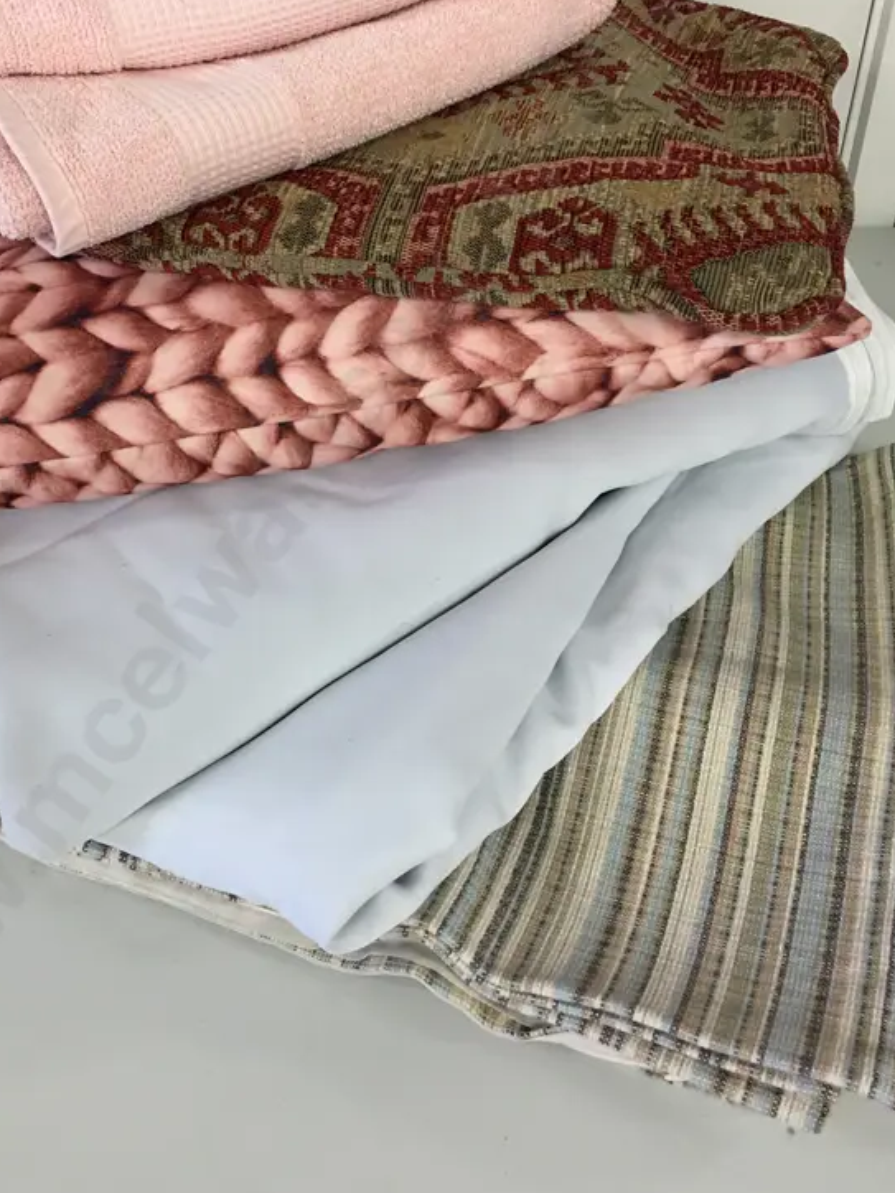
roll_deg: +0.4
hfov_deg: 35.0
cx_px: 351
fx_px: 1413
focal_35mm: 41
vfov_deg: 45.2
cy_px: 414
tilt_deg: -36.3
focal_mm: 4.15
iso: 50
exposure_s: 1/33
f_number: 2.2
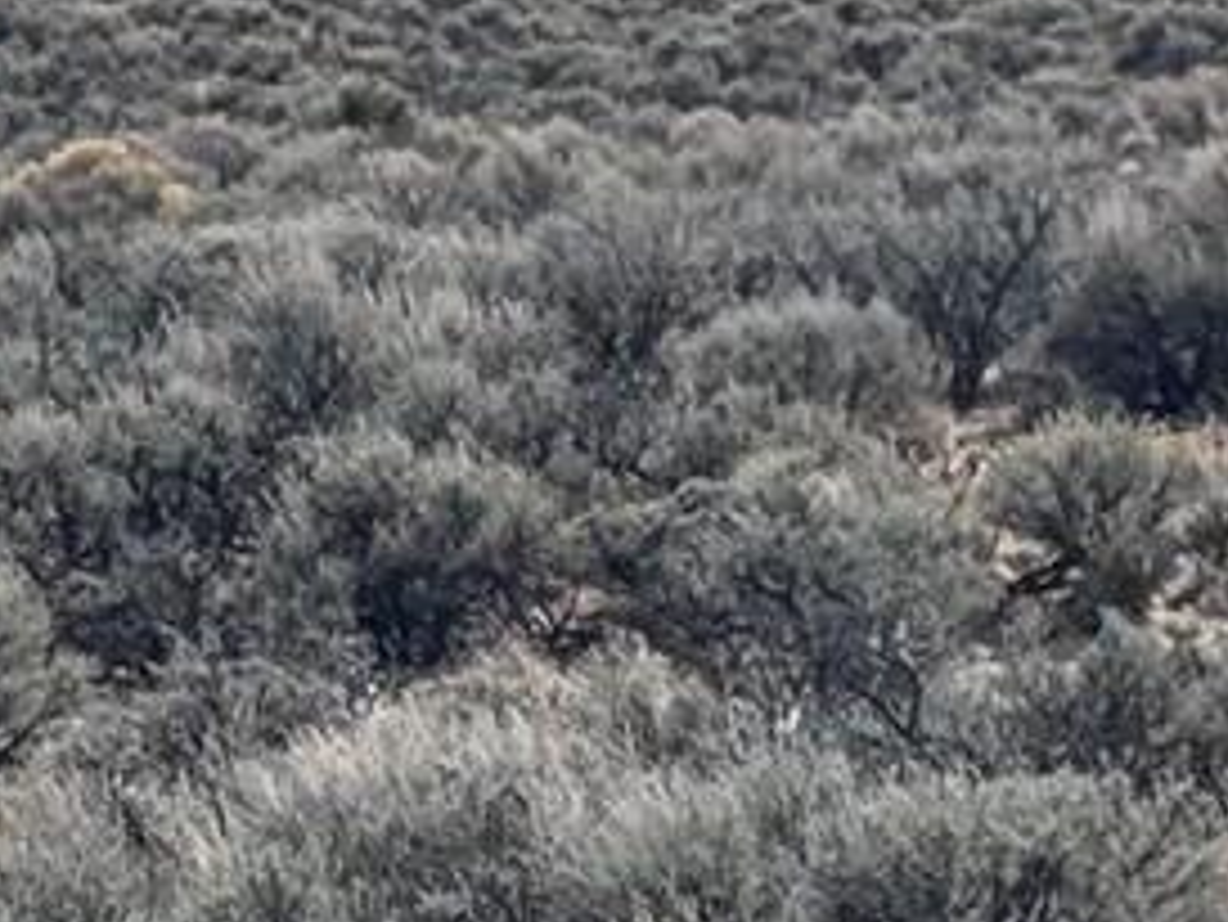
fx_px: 9973
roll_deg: +0.2
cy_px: 729
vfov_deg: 5.3
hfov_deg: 7.0
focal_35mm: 281
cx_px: 229
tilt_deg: -3.1
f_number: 1.78
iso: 64
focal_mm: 6.76
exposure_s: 1/7092
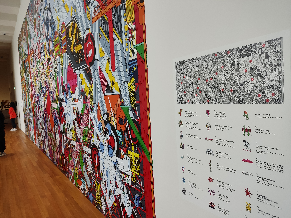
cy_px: 109
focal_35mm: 25
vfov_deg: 54.9
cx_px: 146
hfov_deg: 69.4
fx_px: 210
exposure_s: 1/50
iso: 137
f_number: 1.79
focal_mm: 4.71
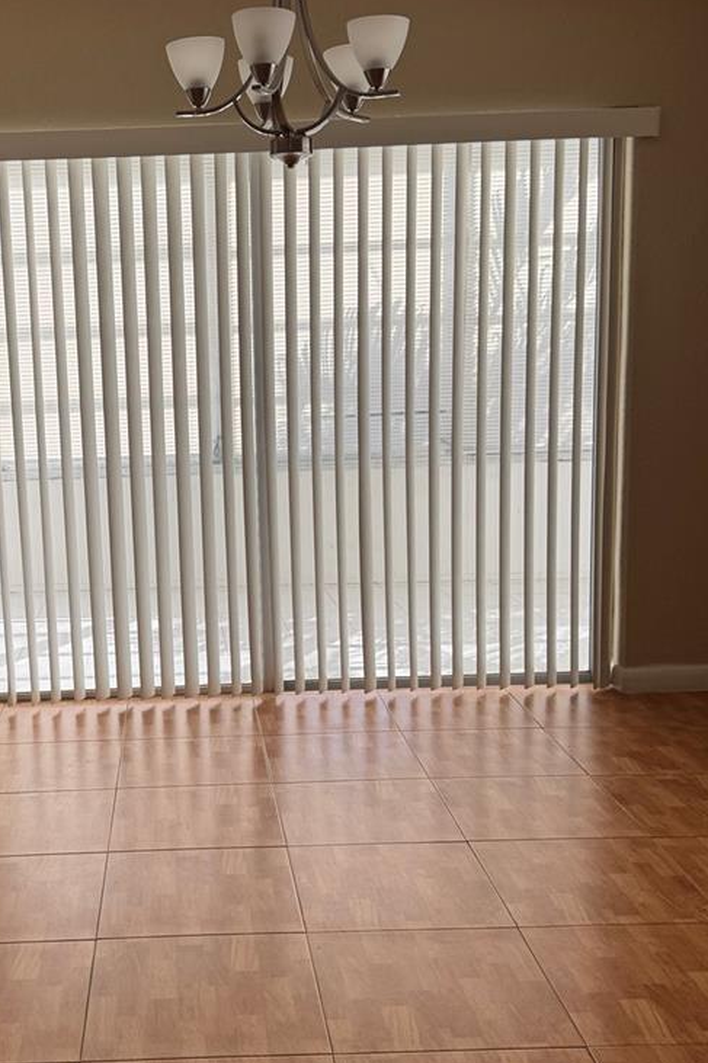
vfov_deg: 47.4
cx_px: 176
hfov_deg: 32.0
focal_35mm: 41
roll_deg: +2.1
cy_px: 537
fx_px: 1210
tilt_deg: -9.1
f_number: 1.78
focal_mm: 6.76
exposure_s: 1/265
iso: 64
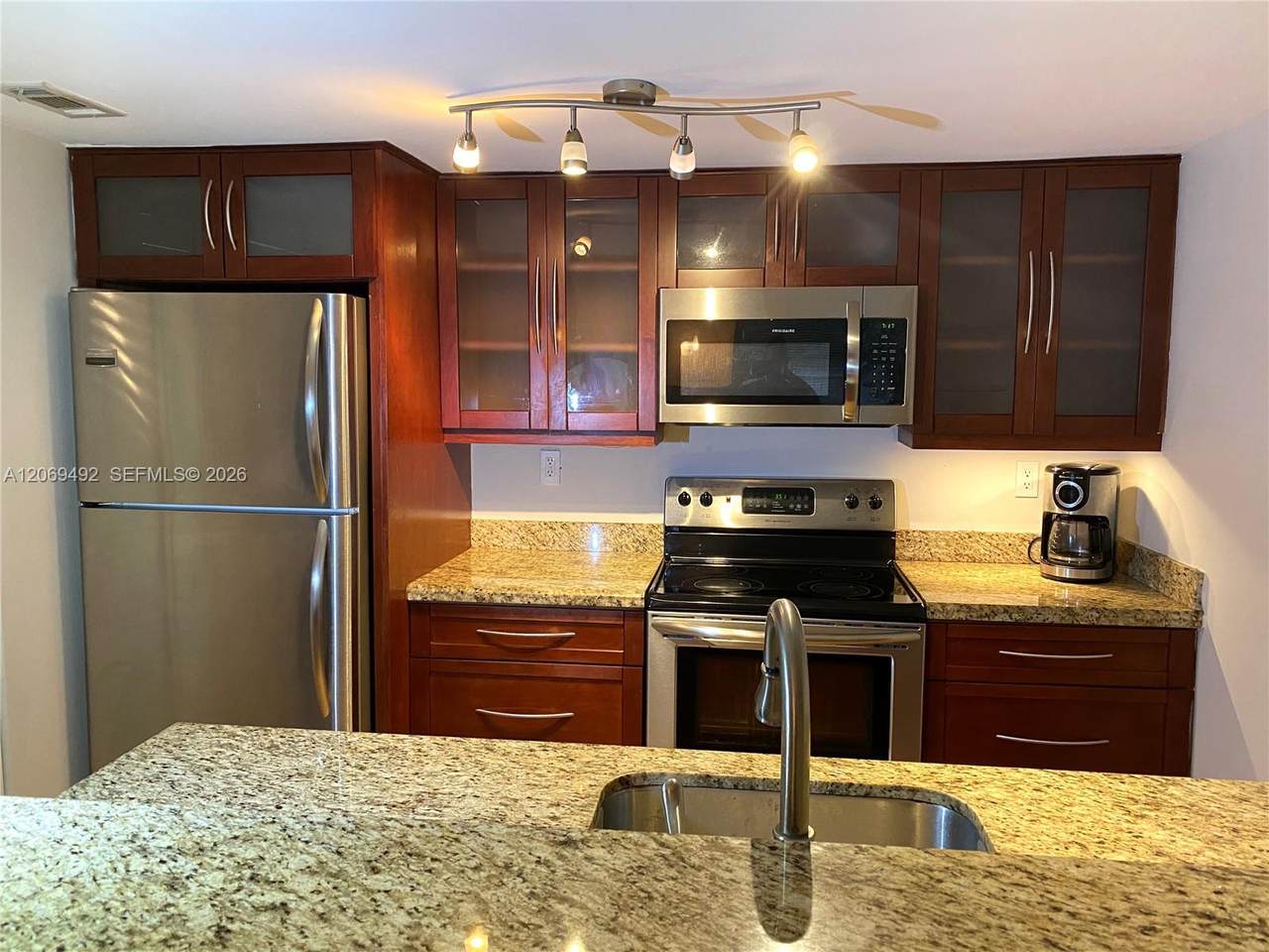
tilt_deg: -6.1
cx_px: 634
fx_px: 953
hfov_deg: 67.3
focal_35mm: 26
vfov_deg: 53.1
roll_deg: -0.3
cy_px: 476
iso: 320
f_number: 1.8
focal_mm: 4.25
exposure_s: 1/60
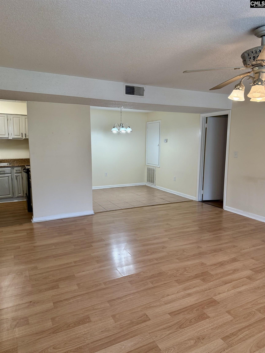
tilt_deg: -7.5
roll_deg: -0.5
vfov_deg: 71.6
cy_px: 176
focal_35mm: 24
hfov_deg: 56.8
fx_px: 245
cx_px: 132
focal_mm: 6.76
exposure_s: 1/120
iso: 200
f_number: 1.78
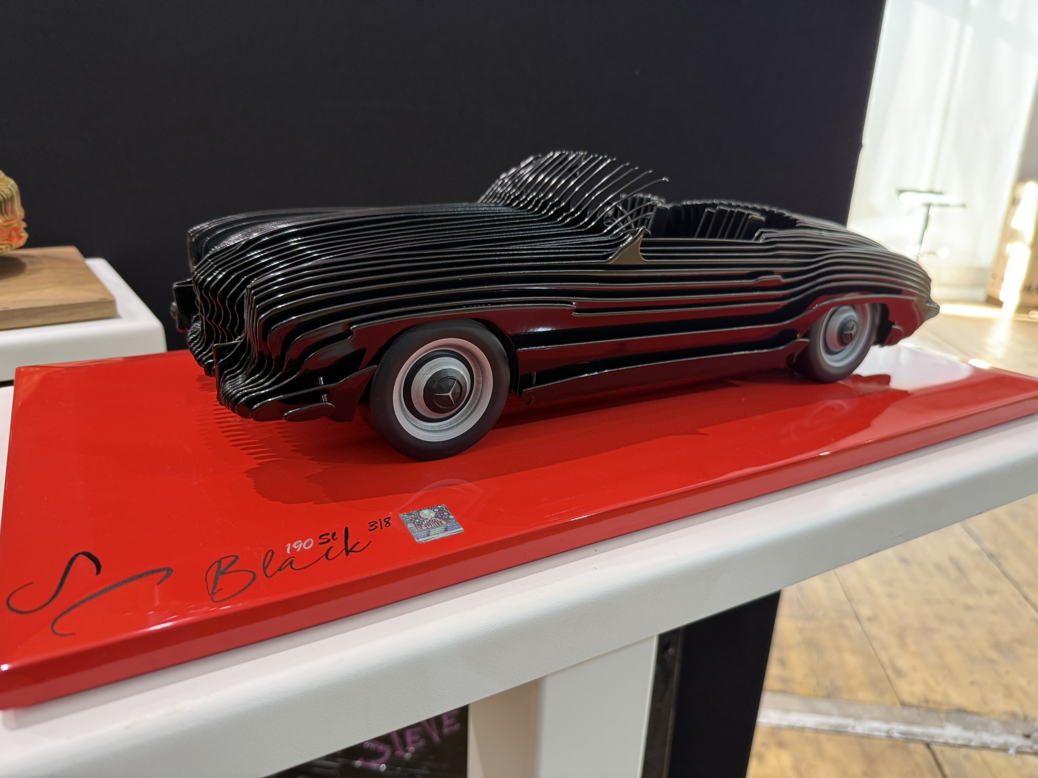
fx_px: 720
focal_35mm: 24
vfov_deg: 56.8
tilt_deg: -19.2
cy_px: 389
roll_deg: -2.3
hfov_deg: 71.6
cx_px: 519
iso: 160
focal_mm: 6.76
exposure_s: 1/50
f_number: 1.78
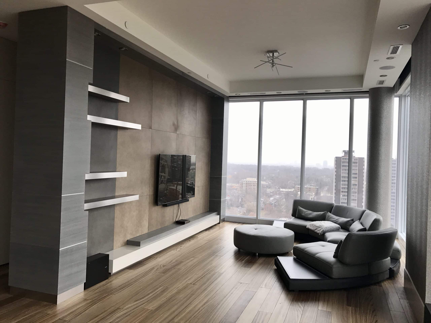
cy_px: 162
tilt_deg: +0.0
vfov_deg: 49.7
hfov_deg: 63.4
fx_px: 349
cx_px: 216
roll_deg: -1.5
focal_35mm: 28
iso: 20
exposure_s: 1/143
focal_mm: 3.99
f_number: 1.8
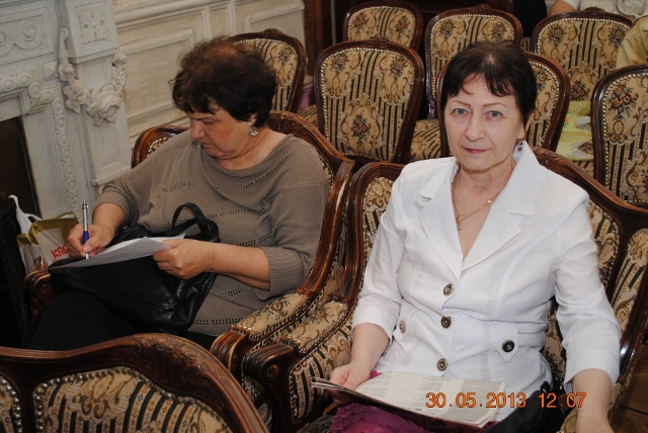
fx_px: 811
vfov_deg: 29.9
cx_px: 324
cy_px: 216
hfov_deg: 43.6
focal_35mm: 45
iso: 200
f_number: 4.5
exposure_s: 1/60
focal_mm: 30
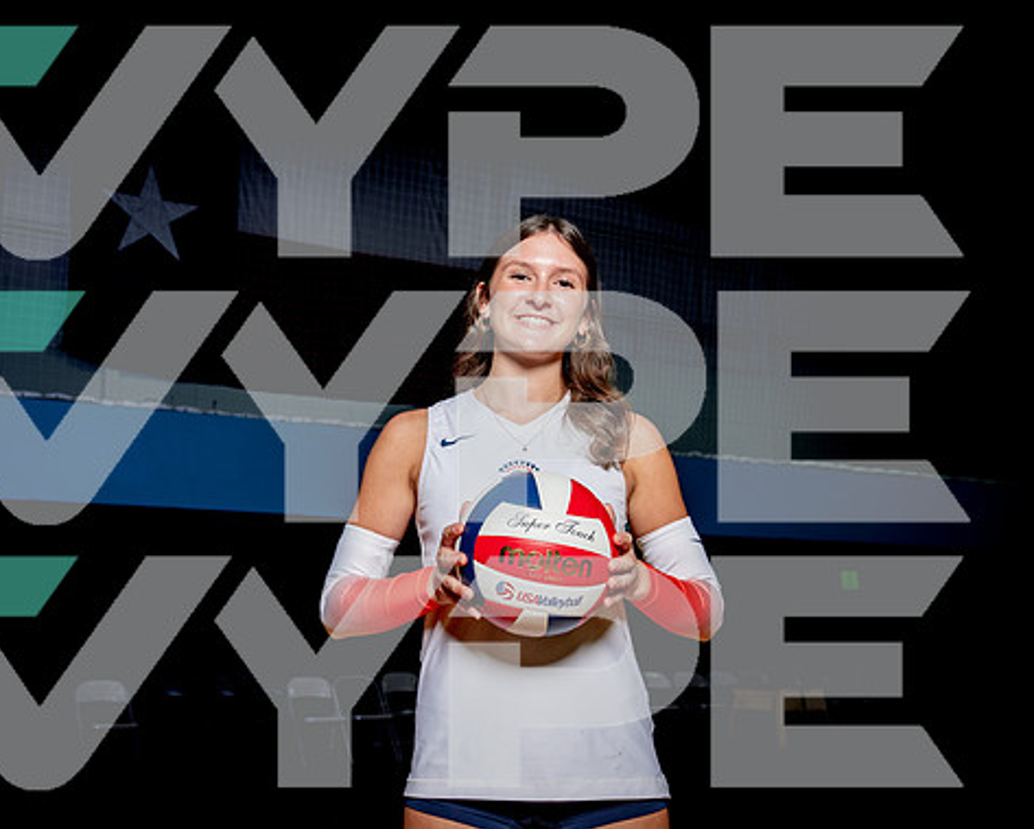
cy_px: 408
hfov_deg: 42.7
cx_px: 413
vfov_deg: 34.9
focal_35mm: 43
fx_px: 1317
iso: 250
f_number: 5.6
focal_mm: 37
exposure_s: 1/200
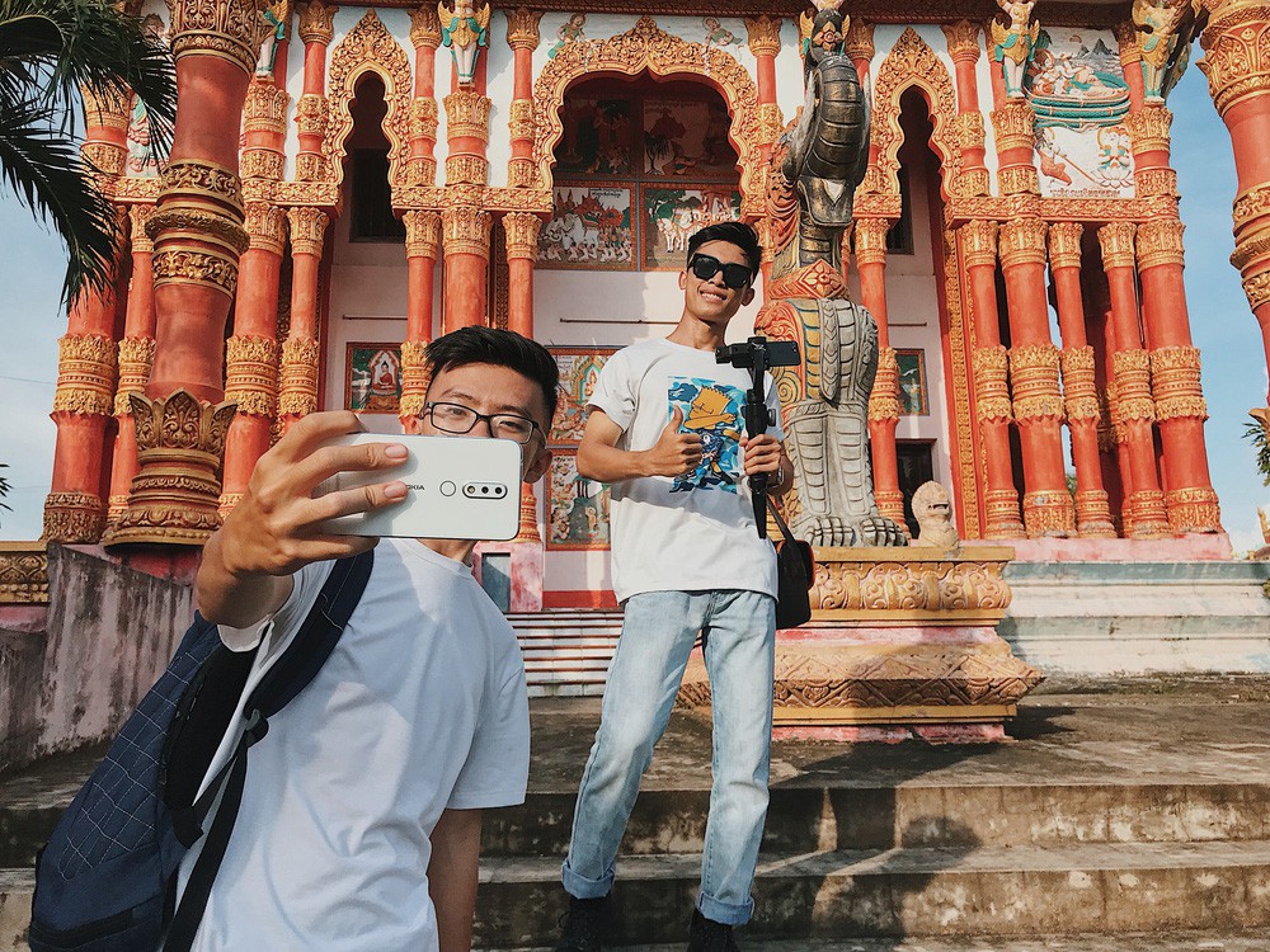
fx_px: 1027
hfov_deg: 63.4
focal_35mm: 28
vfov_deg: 49.7
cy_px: 476
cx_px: 635
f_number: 1.8
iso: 20
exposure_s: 1/1773
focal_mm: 3.99
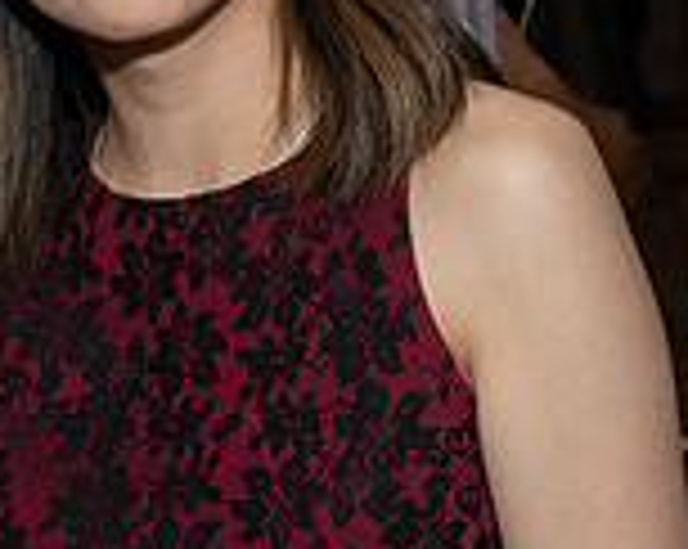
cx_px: -95
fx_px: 3803
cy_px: 94
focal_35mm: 187
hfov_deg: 10.2
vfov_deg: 8.2
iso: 500
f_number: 6.3
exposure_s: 1/250
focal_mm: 30
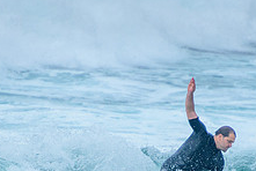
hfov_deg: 1.3
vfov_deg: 0.9
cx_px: 161
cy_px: 202
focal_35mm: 1573
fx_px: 11200
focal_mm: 400
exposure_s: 1/2000
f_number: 5.6
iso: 500
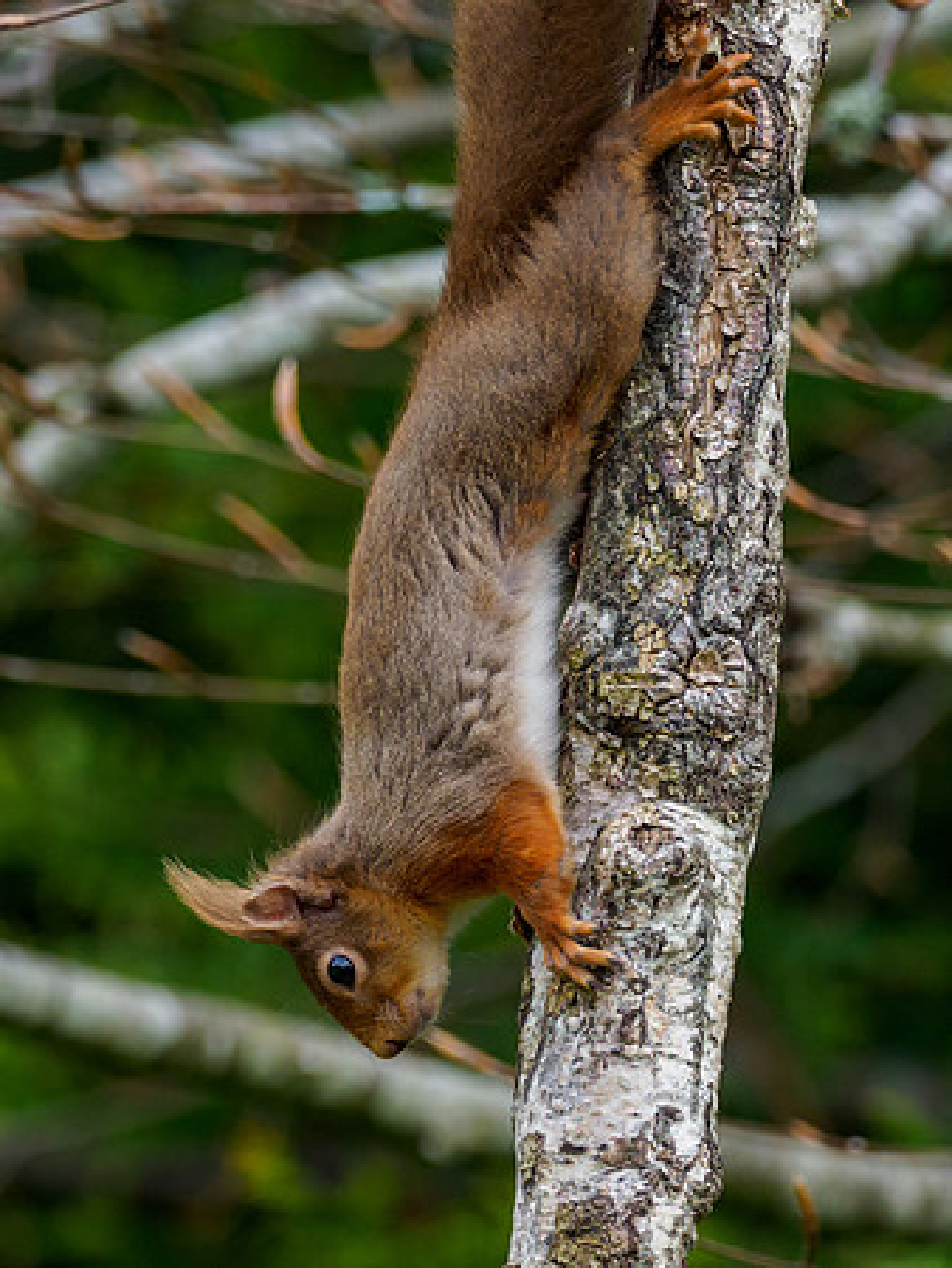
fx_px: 36866
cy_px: 796
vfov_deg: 2.0
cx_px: 338
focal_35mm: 1006
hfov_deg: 1.5
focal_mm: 300
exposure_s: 1/640
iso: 800
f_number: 4.5
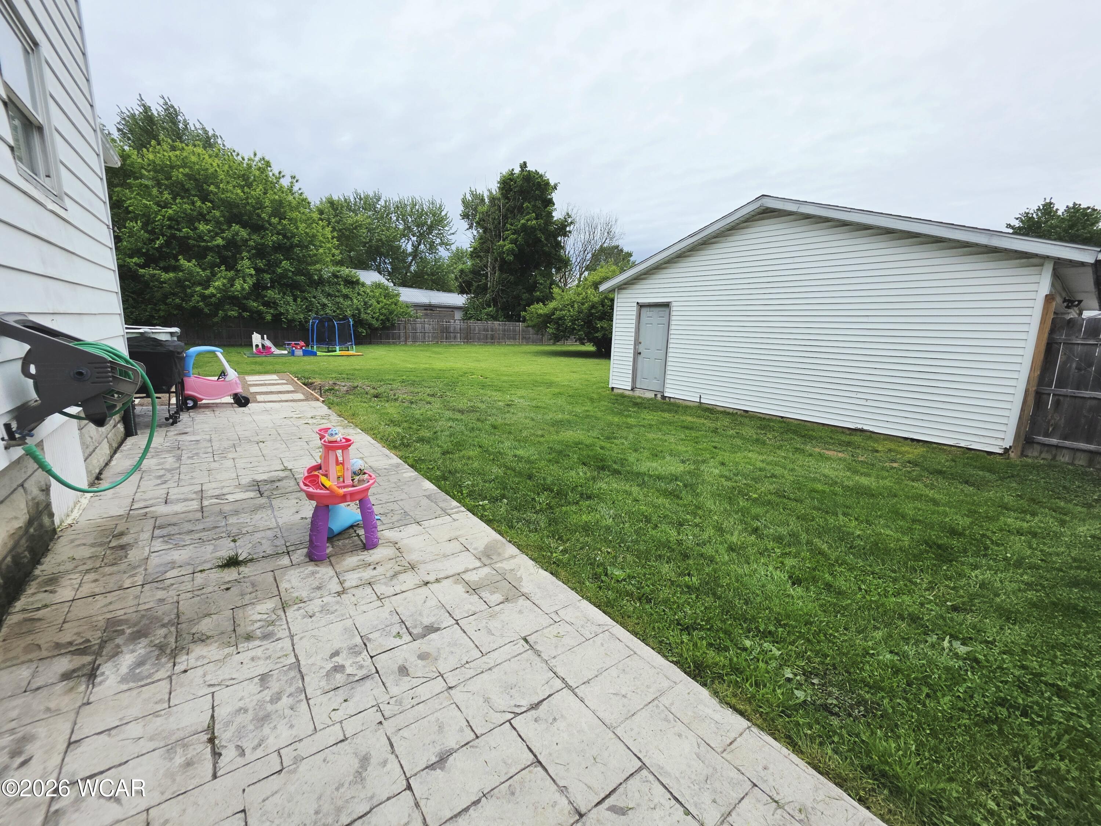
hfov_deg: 106.2
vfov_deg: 89.9
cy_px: 413
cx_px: 550
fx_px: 413
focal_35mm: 13
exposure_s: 1/385
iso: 40
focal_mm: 2.2
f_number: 1.9
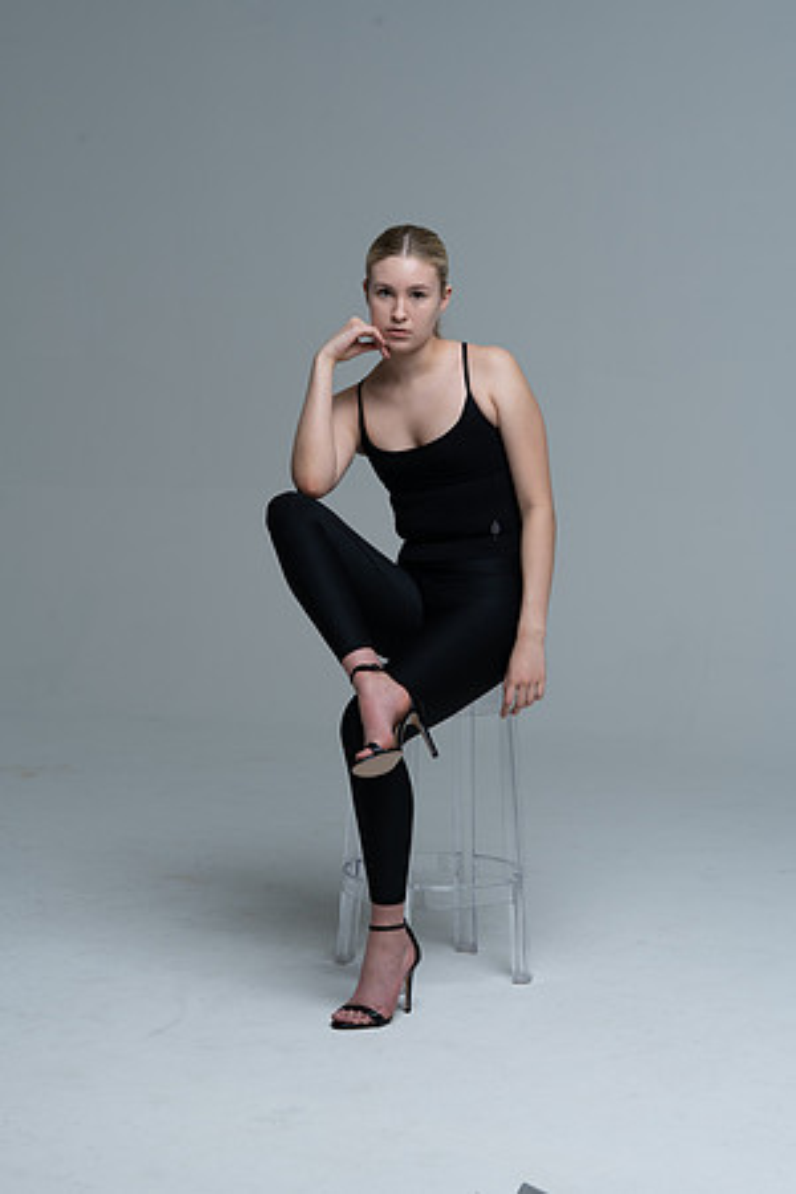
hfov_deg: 19.5
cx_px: 398
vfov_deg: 28.8
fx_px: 2321
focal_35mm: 70
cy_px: 597
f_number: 9
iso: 320
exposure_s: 1/160
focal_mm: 70
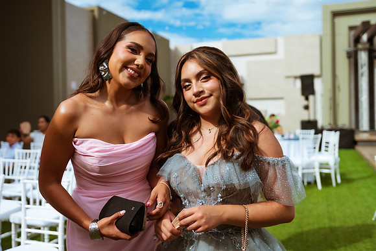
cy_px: 119
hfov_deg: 49.9
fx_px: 403
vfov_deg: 34.6
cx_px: 163
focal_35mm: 39
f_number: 2.8
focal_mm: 34
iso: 100
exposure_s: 1/1250
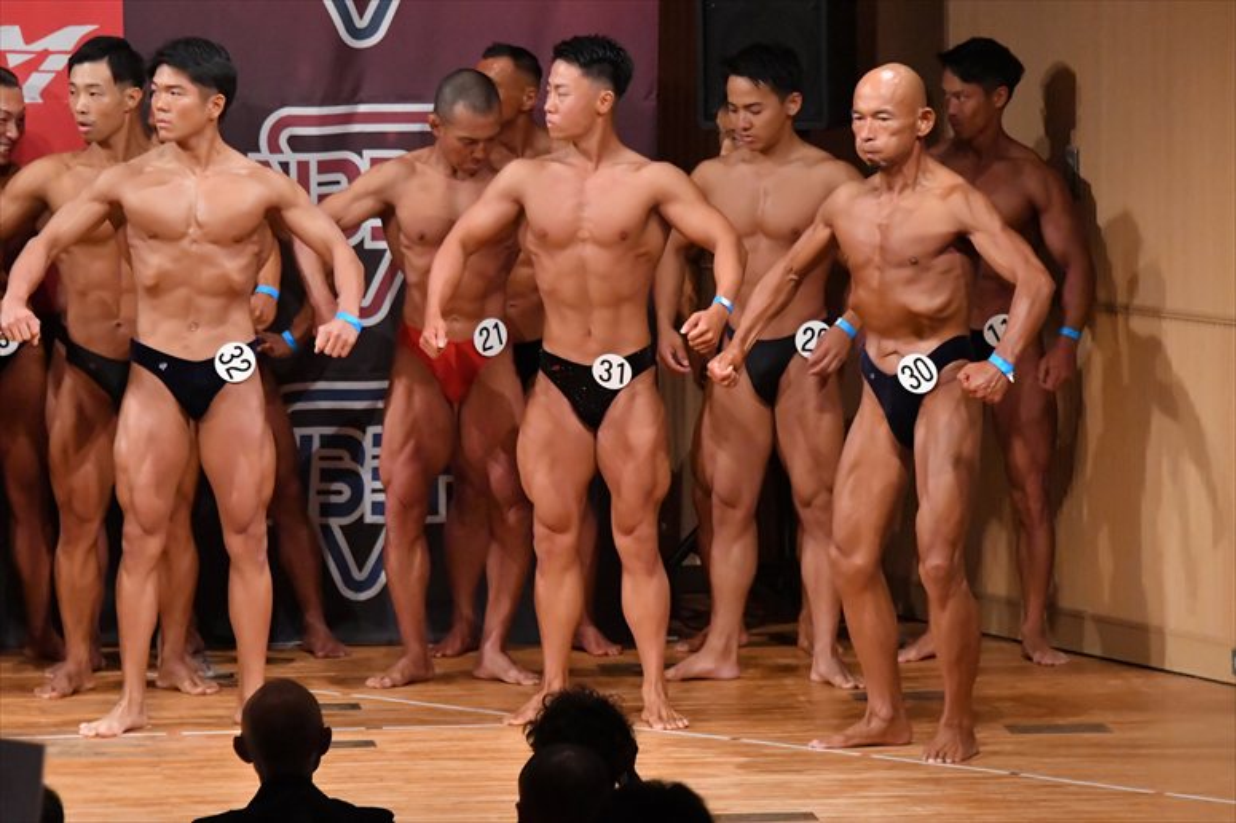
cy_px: 412
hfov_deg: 7.6
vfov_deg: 5.1
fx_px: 9266
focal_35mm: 270
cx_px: 618
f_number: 5.6
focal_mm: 180
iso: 10000
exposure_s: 1/400
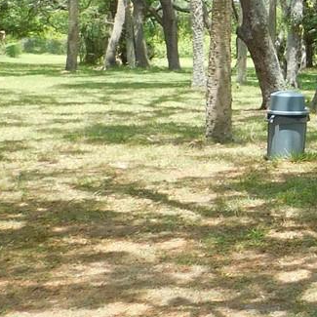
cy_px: 0
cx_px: 646
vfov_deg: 17.0
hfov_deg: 14.3
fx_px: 1036
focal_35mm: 100
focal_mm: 4
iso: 125
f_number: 3
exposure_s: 1/400
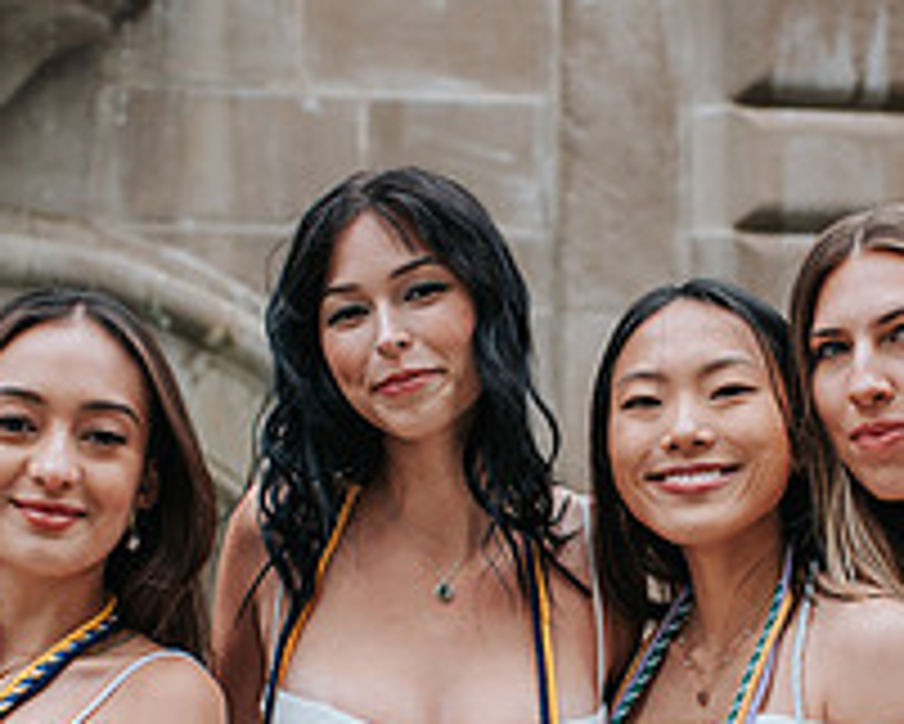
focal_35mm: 100
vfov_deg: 15.2
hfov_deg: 19.1
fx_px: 2677
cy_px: 665
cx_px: 558
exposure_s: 1/320
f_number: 3.2
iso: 100
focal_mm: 35
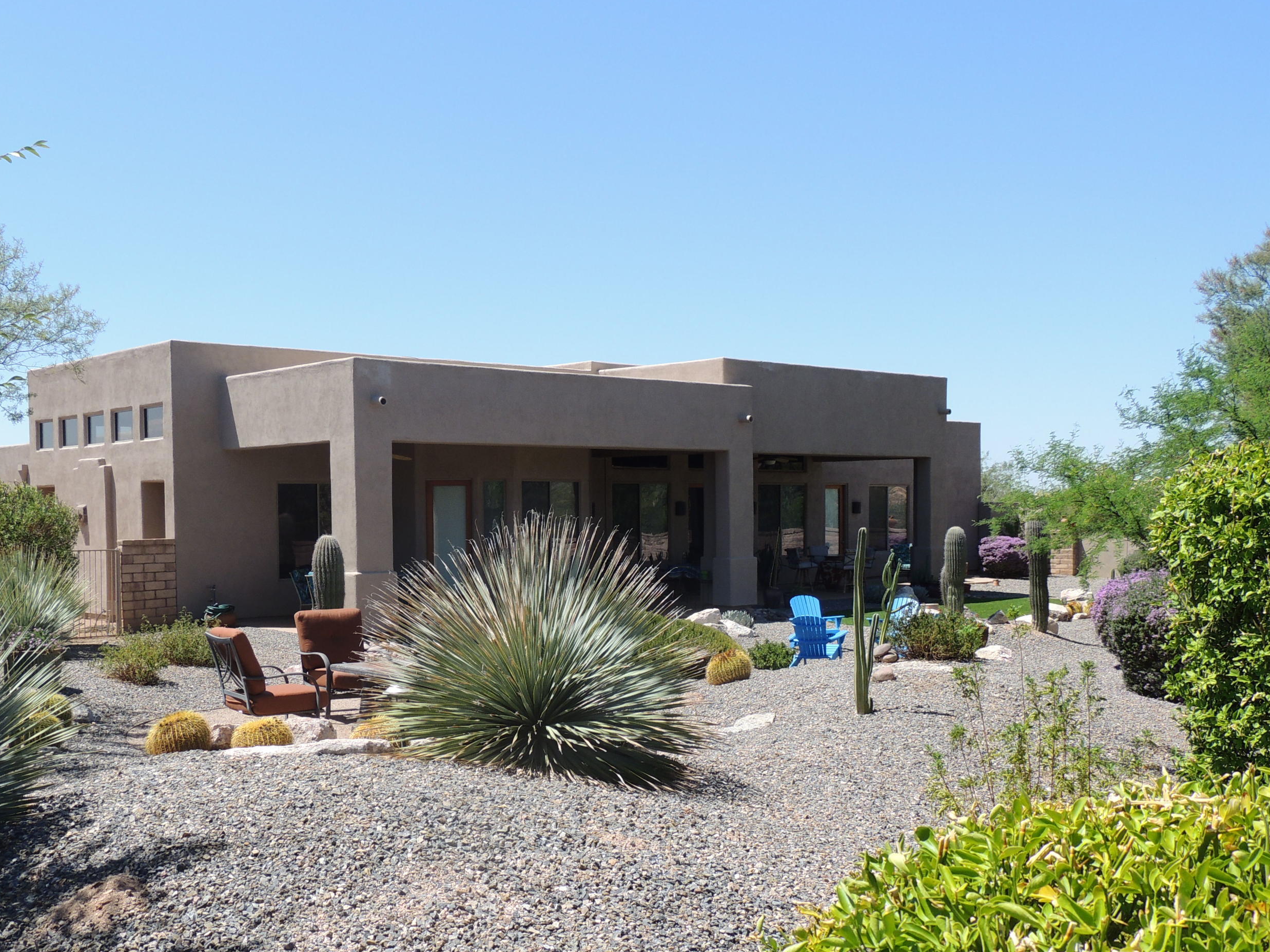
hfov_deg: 46.6
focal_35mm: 40
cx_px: 524
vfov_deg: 35.8
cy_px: 571
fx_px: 1467
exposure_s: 1/800
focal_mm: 5.8
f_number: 3.2
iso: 100
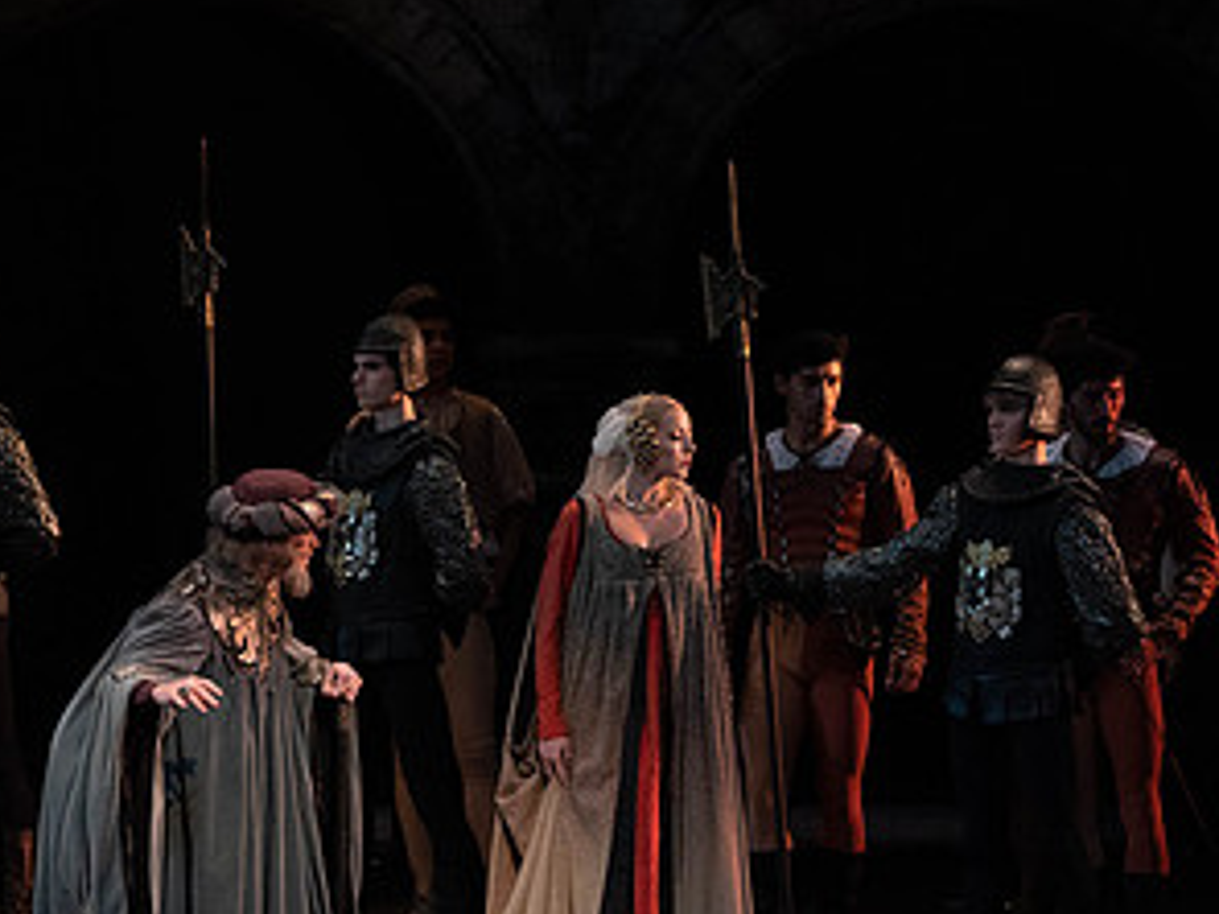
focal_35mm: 426
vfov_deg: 3.5
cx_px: 338
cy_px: 434
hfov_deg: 4.7
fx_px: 15002
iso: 6400
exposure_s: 1/320
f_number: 7.1
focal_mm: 226
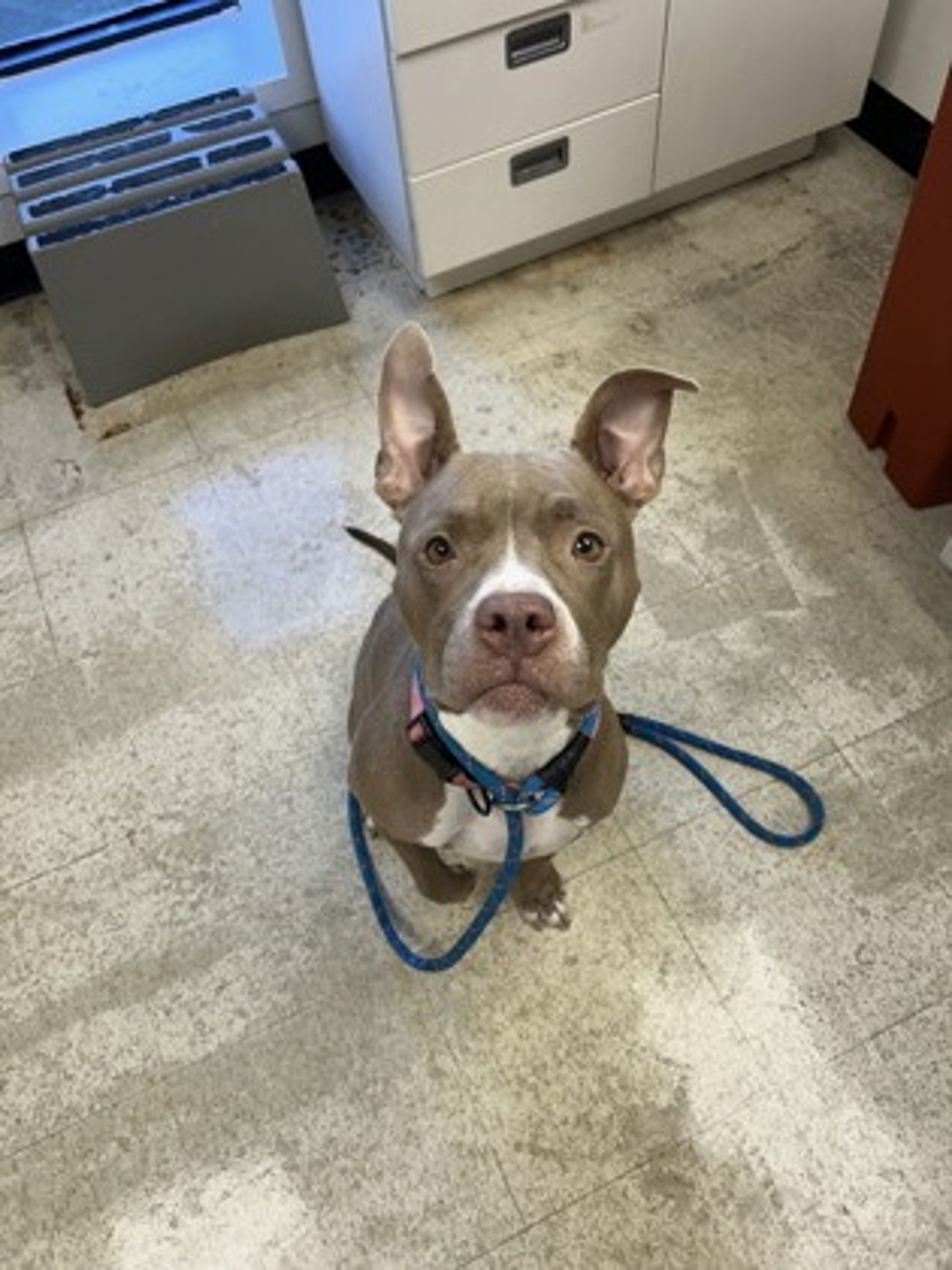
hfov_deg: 53.1
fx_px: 953
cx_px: 476
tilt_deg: -57.4
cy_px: 635
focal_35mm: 26
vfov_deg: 67.3
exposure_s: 1/120
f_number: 1.5
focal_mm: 5.7
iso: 64
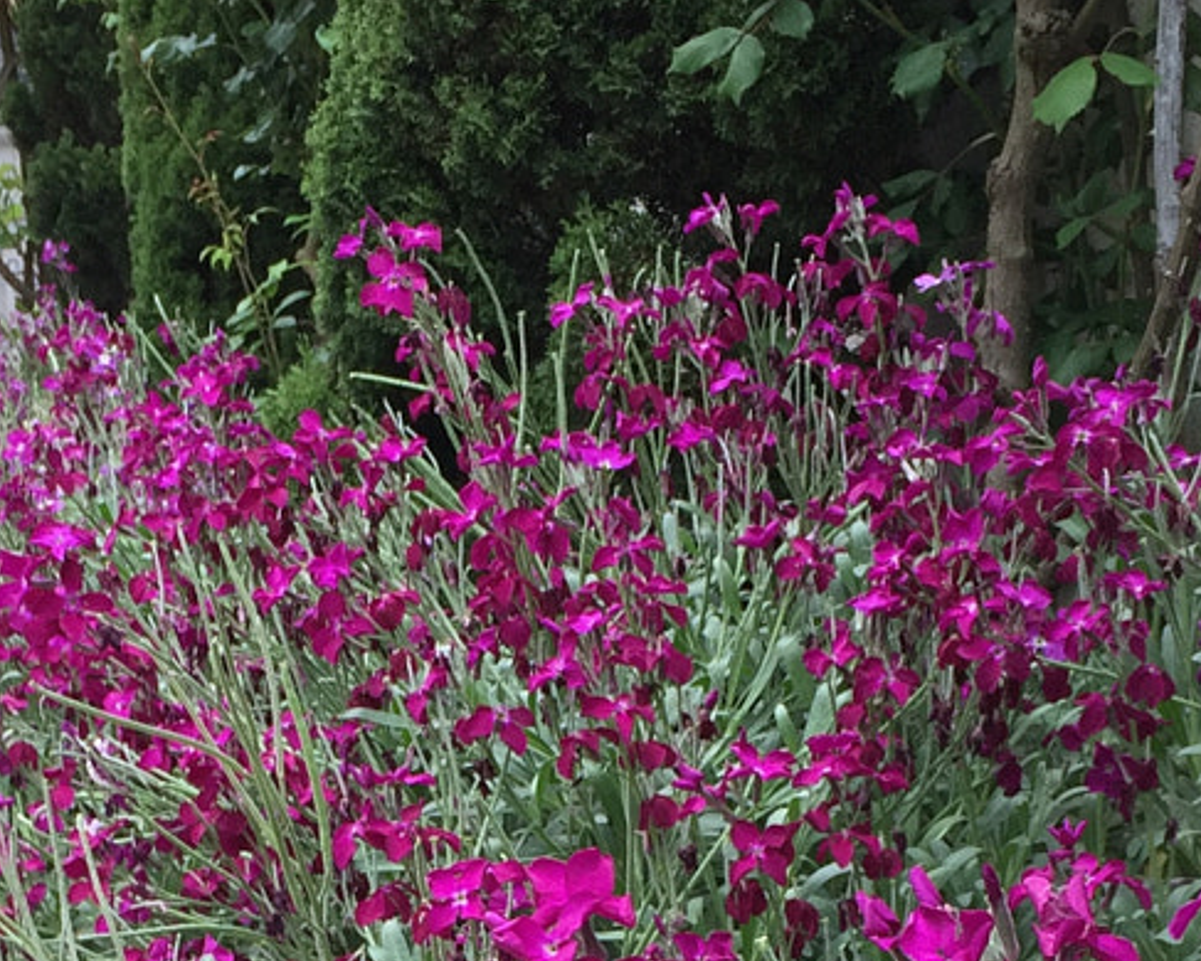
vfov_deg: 15.5
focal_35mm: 93
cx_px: 513
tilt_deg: -9.8
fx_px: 3307
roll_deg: +3.4
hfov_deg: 20.6
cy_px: 1333
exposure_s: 1/153
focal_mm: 4.15
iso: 32
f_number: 2.2
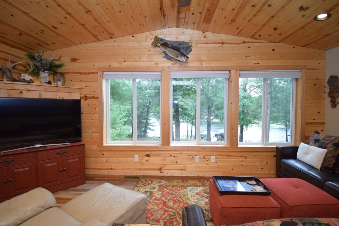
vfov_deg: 77.3
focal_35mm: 15
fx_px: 141
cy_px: 113
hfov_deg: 100.4
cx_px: 170
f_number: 4.5
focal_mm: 10
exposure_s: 1/60
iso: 900
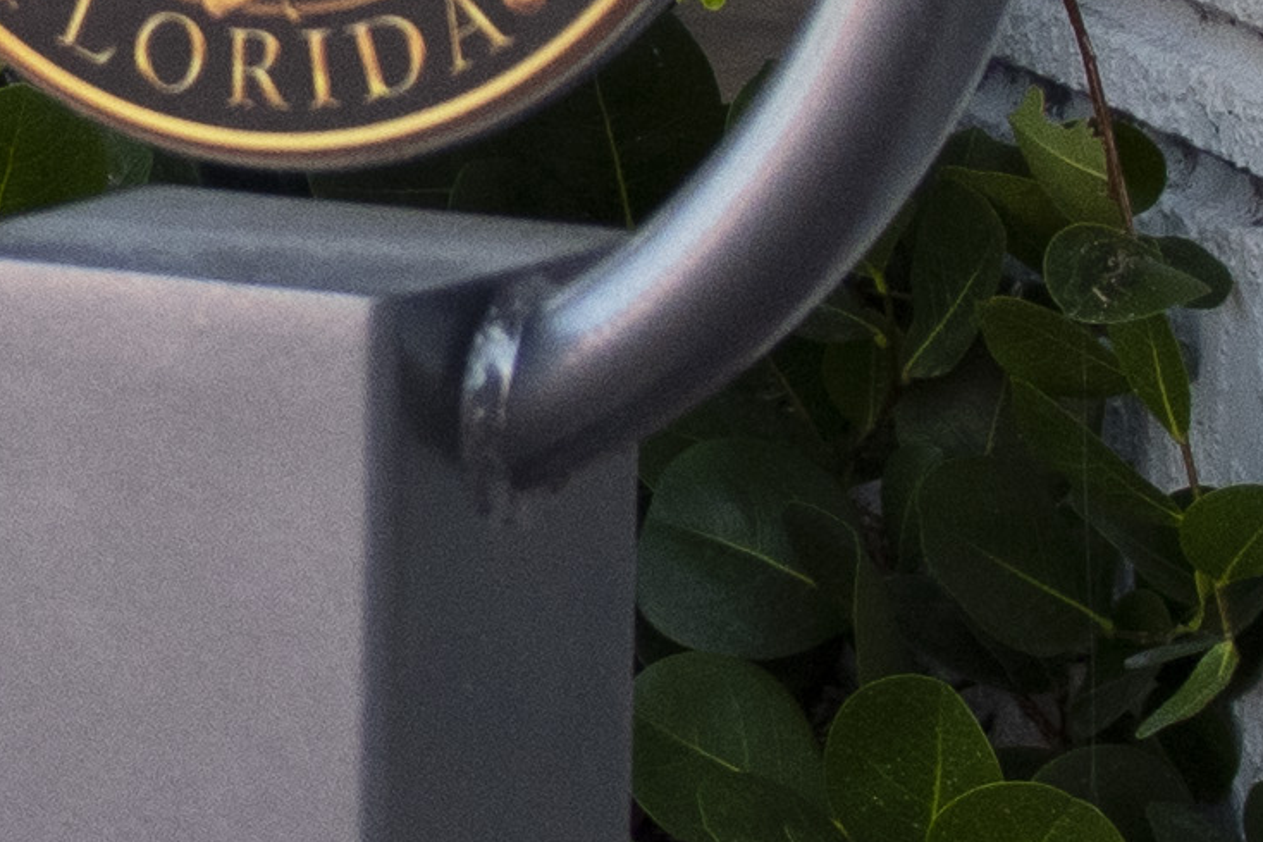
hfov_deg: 5.6
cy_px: -215
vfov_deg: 3.8
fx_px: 12767
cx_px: -779
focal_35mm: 364
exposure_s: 1/800
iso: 500
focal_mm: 32
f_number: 4.2
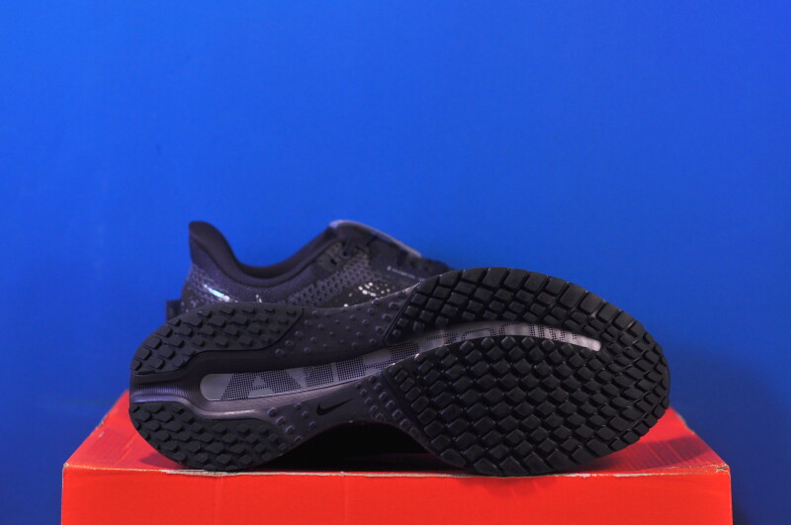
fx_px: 1646
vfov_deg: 18.1
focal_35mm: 75
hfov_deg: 27.0
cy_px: 262
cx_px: 396
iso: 250
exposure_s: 1/320
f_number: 2.8
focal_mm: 50
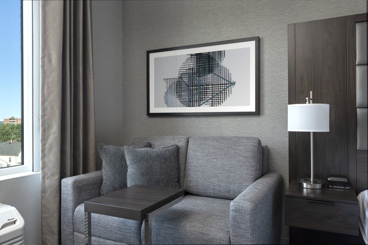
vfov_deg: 46.4
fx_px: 286
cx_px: 184
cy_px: 122
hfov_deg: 65.5
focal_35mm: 28
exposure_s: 1/60
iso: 100
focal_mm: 28
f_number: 9.5
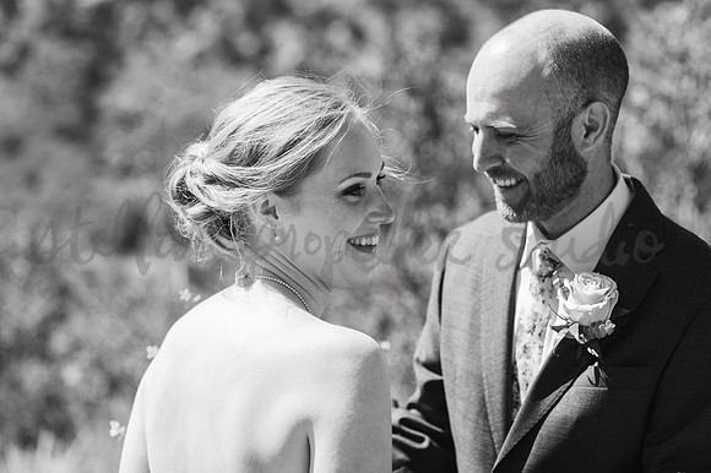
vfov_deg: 16.1
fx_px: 1678
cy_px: 236
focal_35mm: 85
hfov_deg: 23.9
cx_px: 356
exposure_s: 1/800
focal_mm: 85
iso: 100
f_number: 3.2
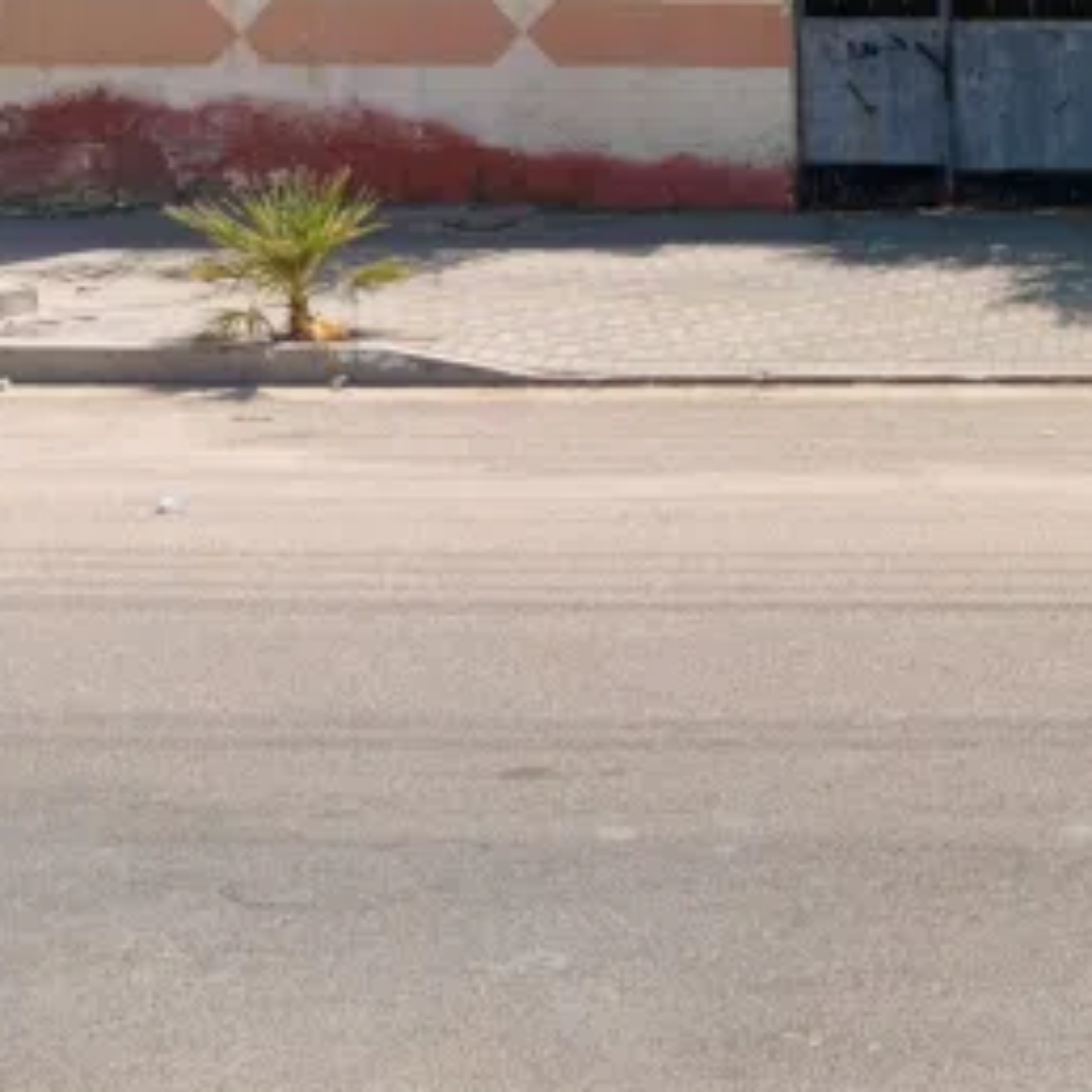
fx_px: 2106
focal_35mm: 59
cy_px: 236
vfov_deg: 28.5
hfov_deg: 26.9
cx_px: 1168
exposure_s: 1/1091
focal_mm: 4.09
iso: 56
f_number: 1.6
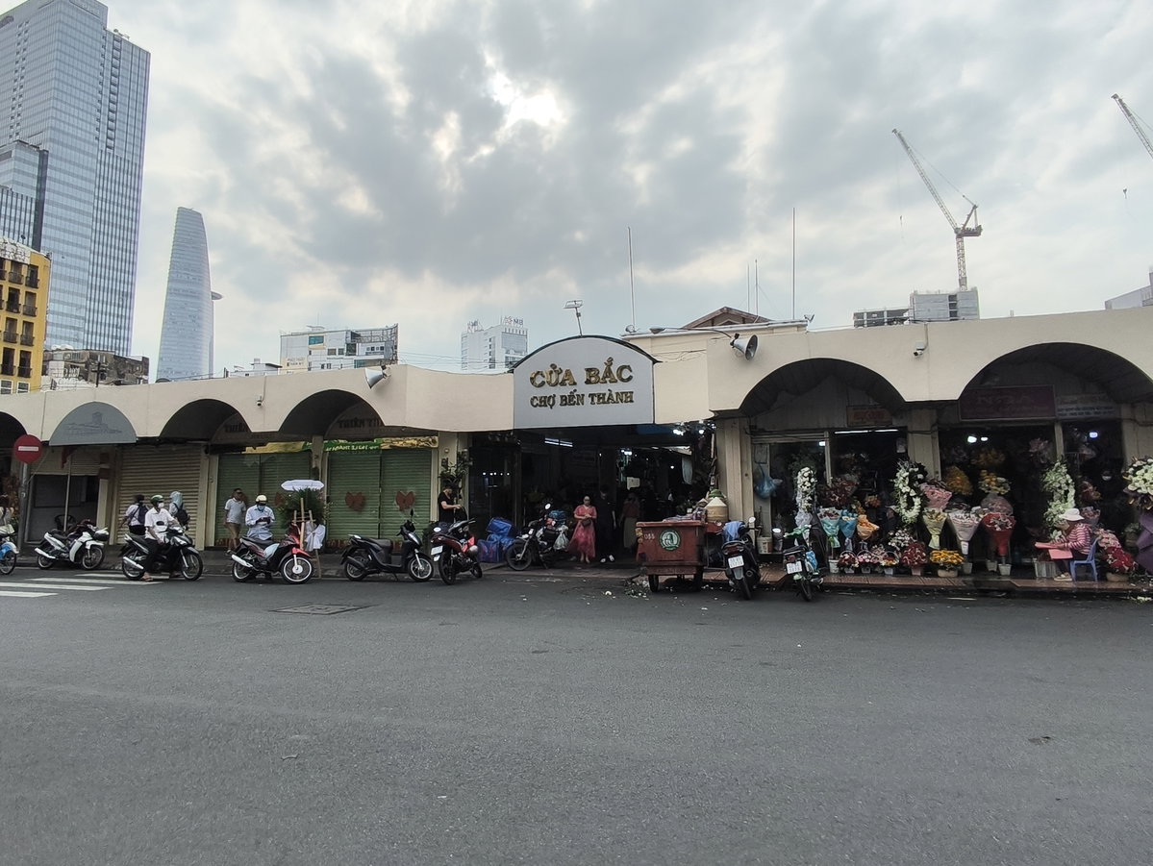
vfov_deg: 56.9
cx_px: 576
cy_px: 433
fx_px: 800
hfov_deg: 71.6
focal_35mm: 24
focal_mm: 1.65
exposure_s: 1/2241
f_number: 2.2
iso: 50
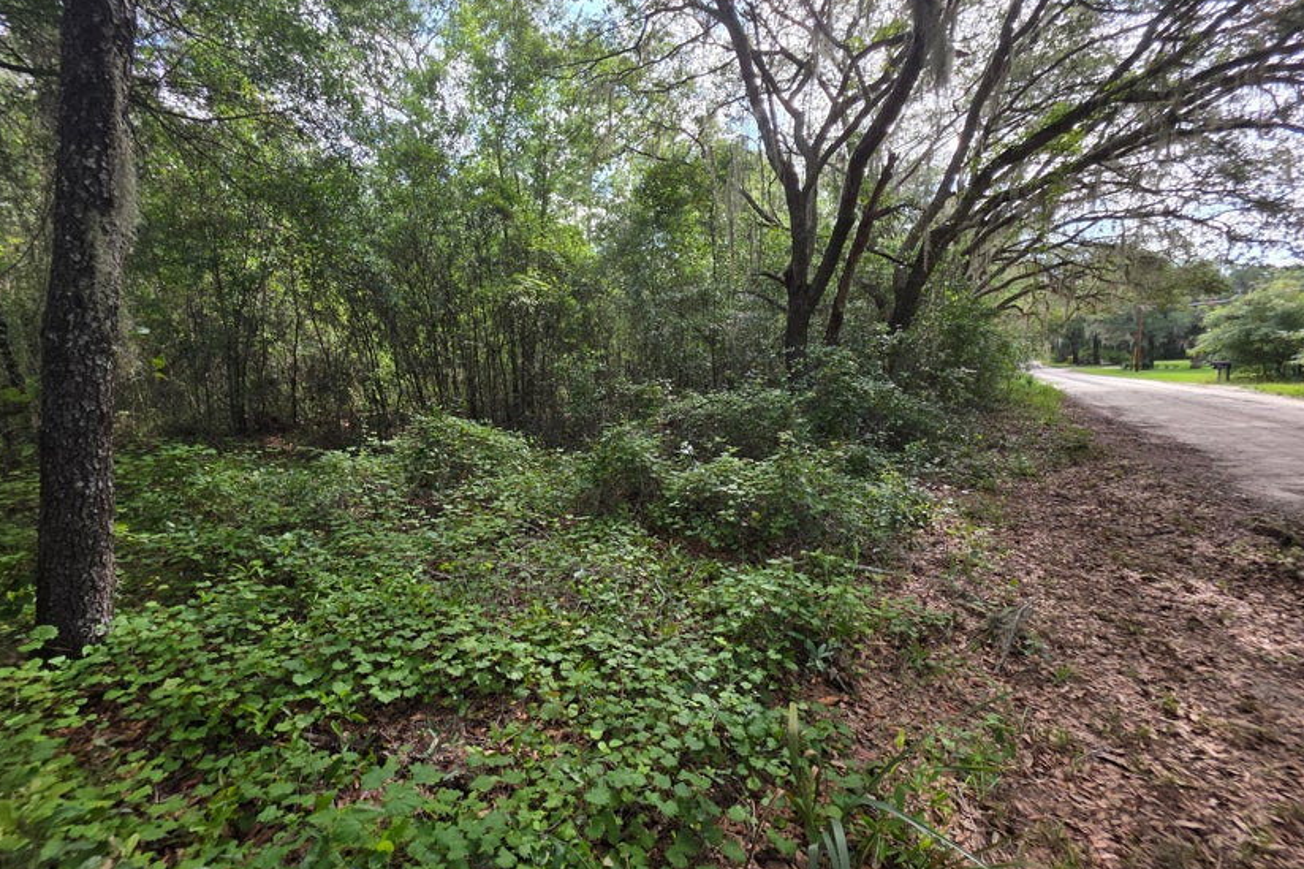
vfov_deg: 81.2
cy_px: 432
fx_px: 507
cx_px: 639
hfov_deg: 104.3
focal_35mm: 14
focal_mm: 2.2
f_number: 1.9
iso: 40
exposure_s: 1/317
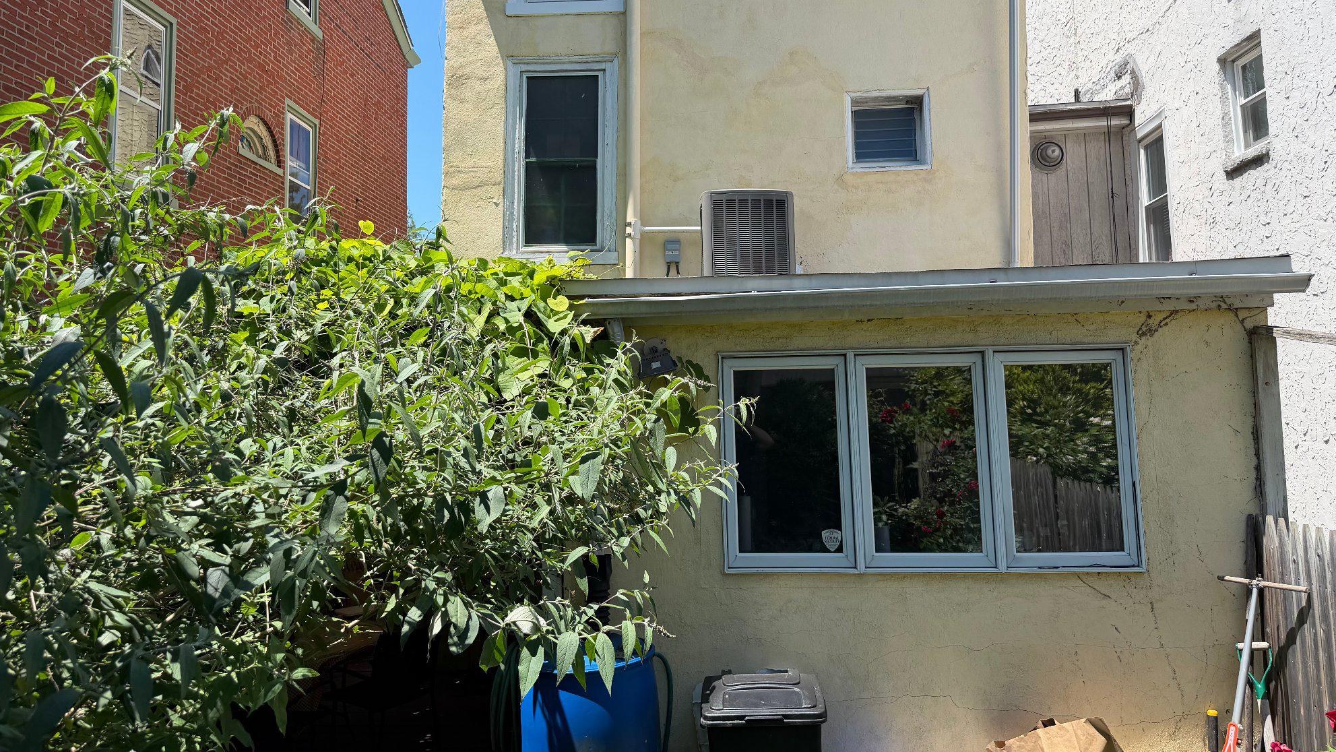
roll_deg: +1.5
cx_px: 658
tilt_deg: +6.3
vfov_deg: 42.7
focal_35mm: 27
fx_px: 957
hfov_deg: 69.8
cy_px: 301
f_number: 1.78
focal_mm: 6.76
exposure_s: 1/2370
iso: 80
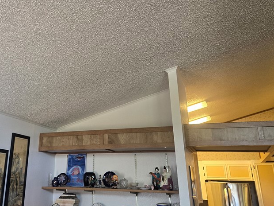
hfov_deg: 48.1
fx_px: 301
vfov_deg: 37.1
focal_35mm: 38
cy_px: 59
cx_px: 89
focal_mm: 5.4
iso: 200
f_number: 1.8
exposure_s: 1/120
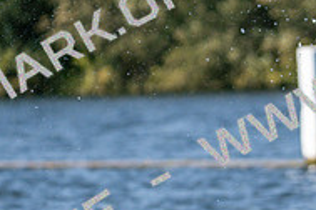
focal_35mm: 690
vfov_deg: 2.0
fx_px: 6056
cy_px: 171
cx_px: 405
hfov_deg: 3.0
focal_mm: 225
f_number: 5.6
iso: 320
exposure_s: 1/2000
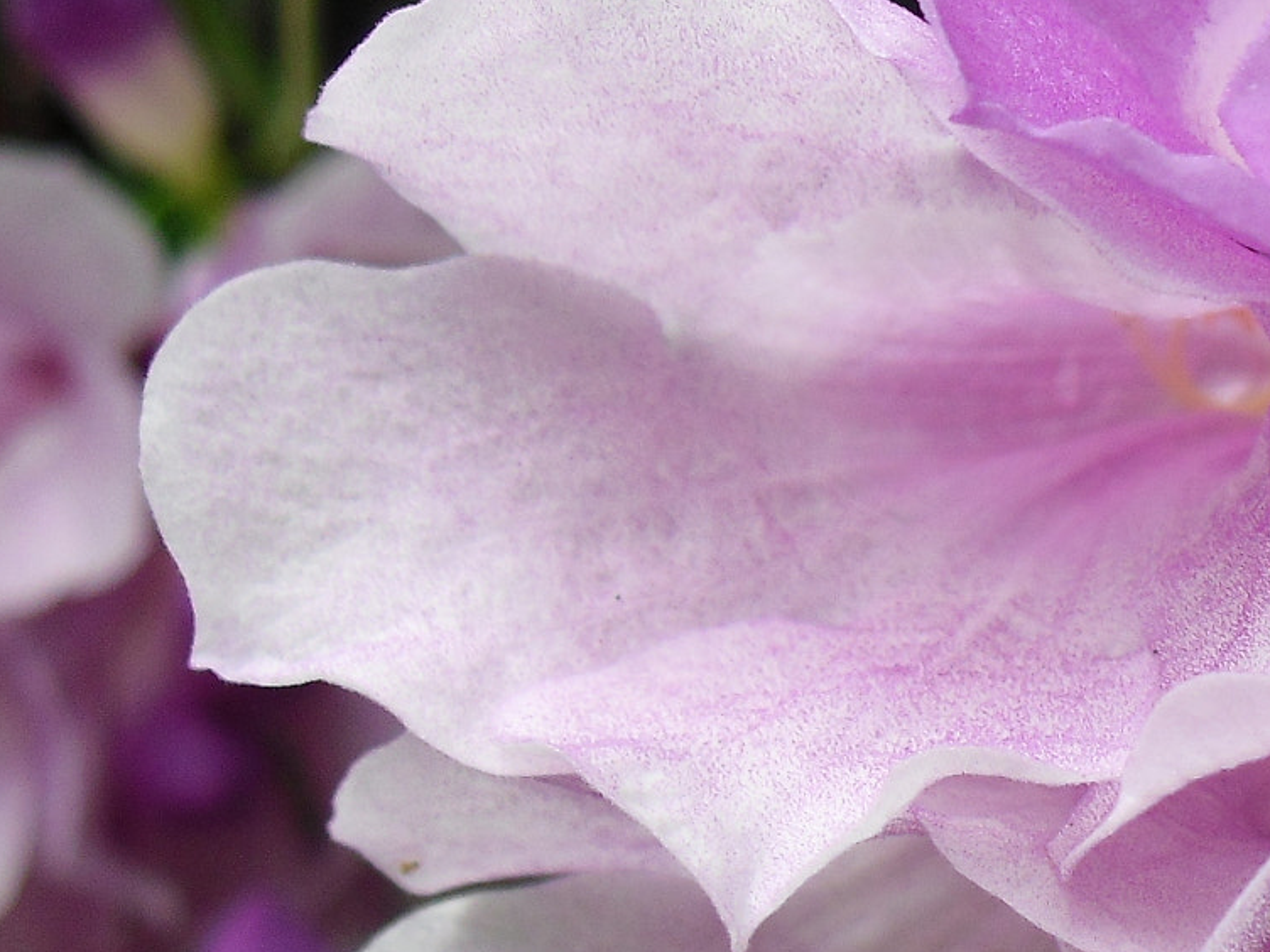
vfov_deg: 15.1
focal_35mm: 98
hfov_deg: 19.5
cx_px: 1235
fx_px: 3595
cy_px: 581
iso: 100
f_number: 3.1
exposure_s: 1/100
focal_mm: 6.3
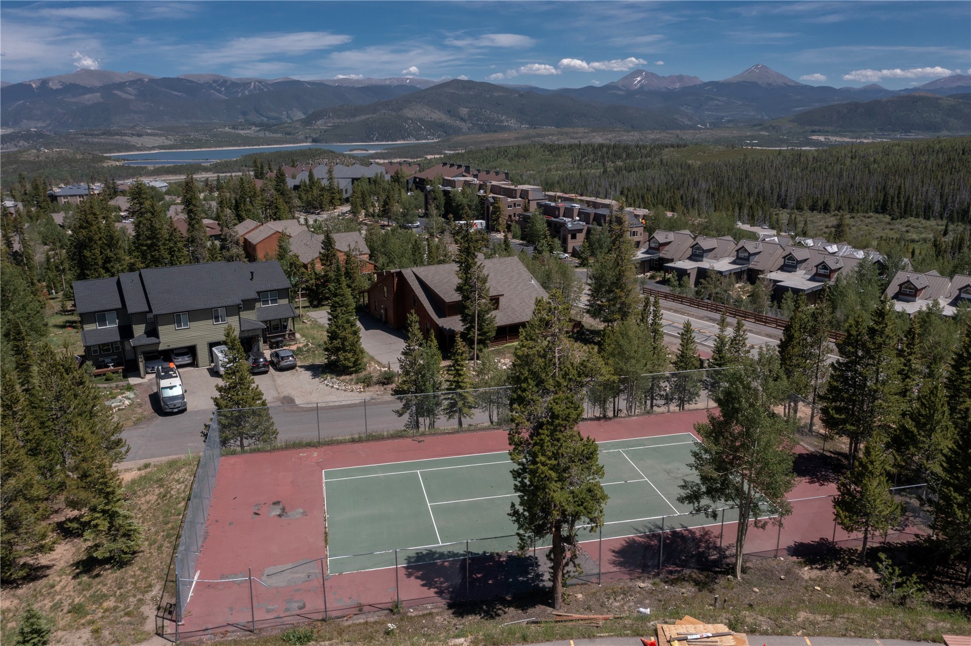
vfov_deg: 46.4
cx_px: 486
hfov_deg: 65.5
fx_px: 755
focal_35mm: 28
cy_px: 323
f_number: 7.1
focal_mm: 10.26
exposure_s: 1/640
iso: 100
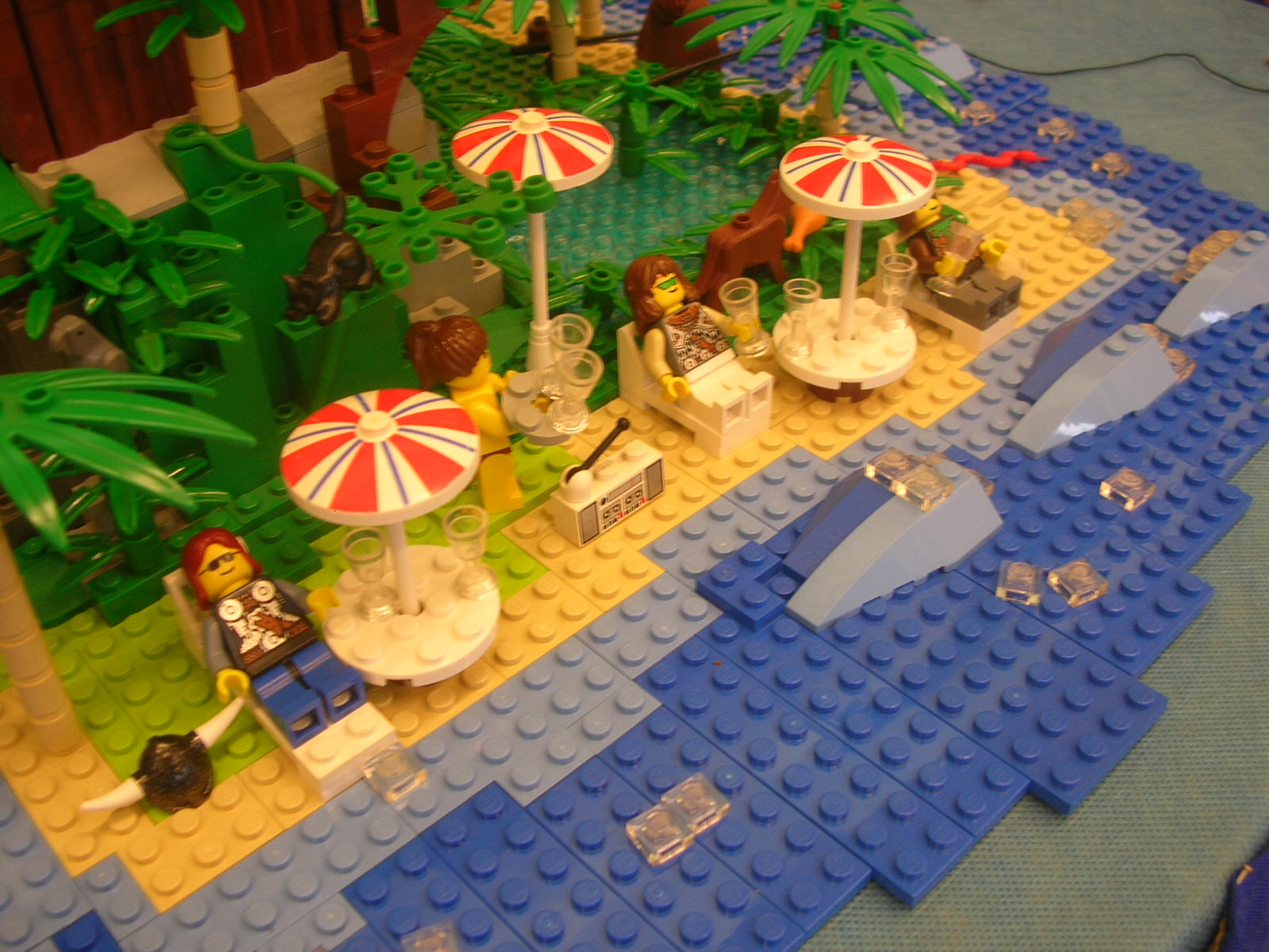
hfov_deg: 52.6
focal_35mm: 35
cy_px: 476
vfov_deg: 40.7
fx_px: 1283
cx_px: 634
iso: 50
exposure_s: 1/15.1
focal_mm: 5.8
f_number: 2.8
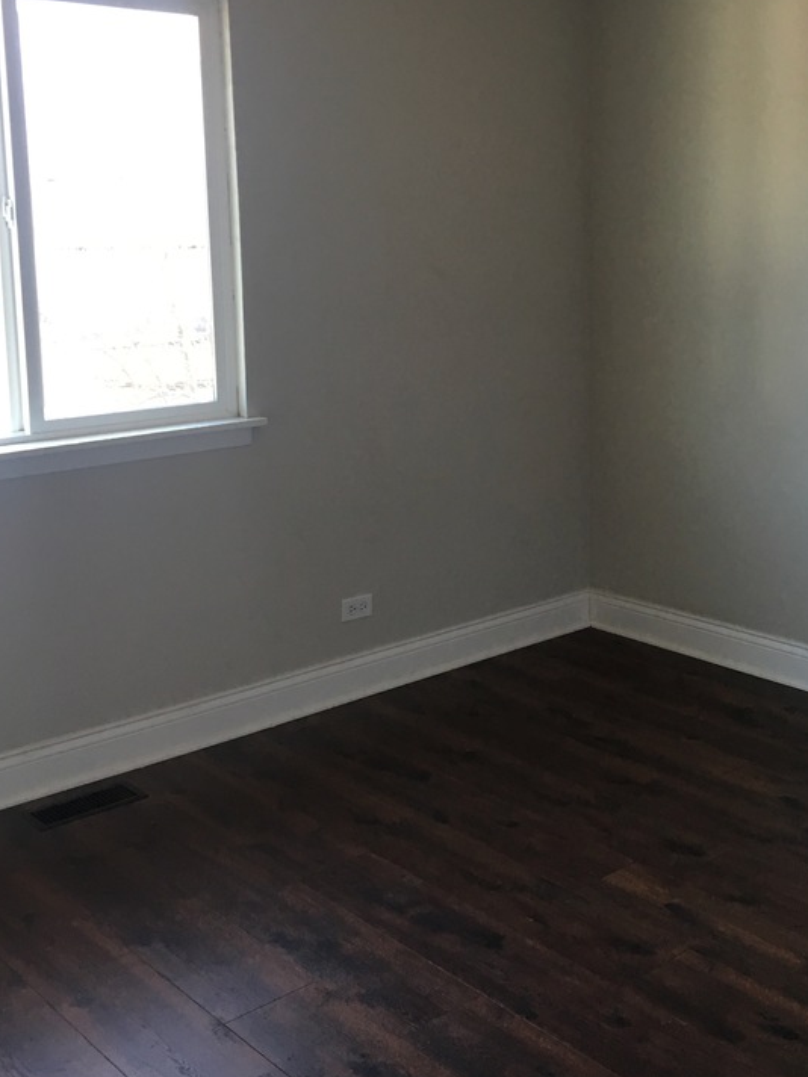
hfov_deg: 32.7
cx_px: 522
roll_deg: +1.4
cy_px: 410
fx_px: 1369
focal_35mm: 44
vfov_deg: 42.6
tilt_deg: -8.8
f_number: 2.2
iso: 40
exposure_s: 1/30
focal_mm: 4.15
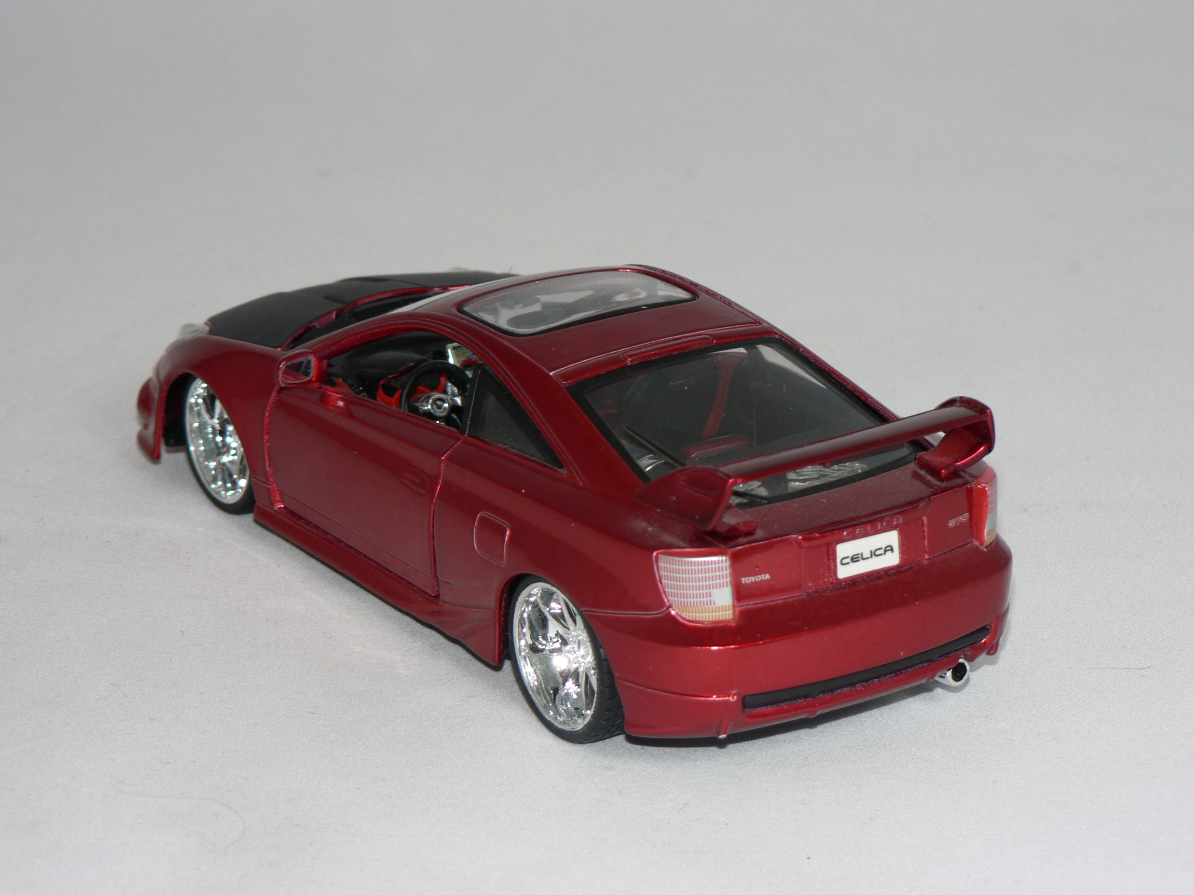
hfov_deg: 19.8
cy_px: 448
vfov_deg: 14.9
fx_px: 3415
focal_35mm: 99
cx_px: 597
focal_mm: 16.5
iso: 80
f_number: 3.2
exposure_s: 1/60
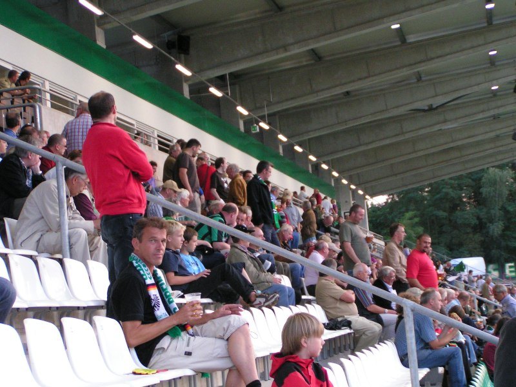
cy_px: 194
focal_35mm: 82
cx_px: 258
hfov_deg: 23.8
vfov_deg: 18.0
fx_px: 1222
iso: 200
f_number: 3.2
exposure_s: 1/100
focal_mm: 12.6
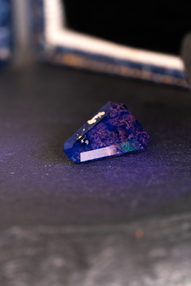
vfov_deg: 22.6
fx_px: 716
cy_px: 143
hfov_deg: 15.2
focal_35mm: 90
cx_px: 96
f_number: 8
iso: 100
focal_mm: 90
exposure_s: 1/5
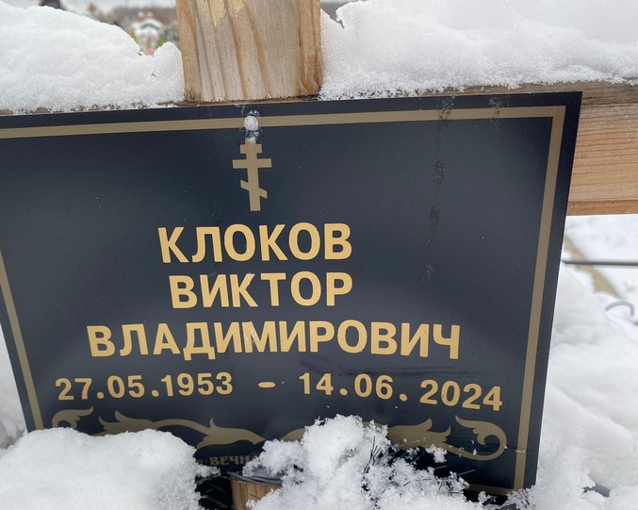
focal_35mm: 30
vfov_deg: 48.5
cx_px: 279
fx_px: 566
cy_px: 269
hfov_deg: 58.6
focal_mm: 4.25
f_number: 1.8
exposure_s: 1/122
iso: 40
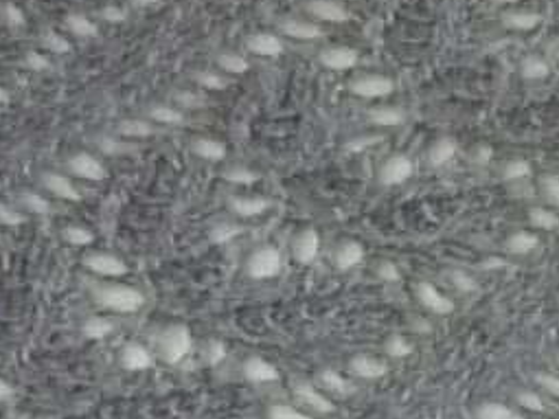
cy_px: 801
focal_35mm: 237
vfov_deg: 6.1
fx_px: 3825
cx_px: 892
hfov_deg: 8.2
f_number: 3.4
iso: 250
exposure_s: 1/30
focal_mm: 4.9
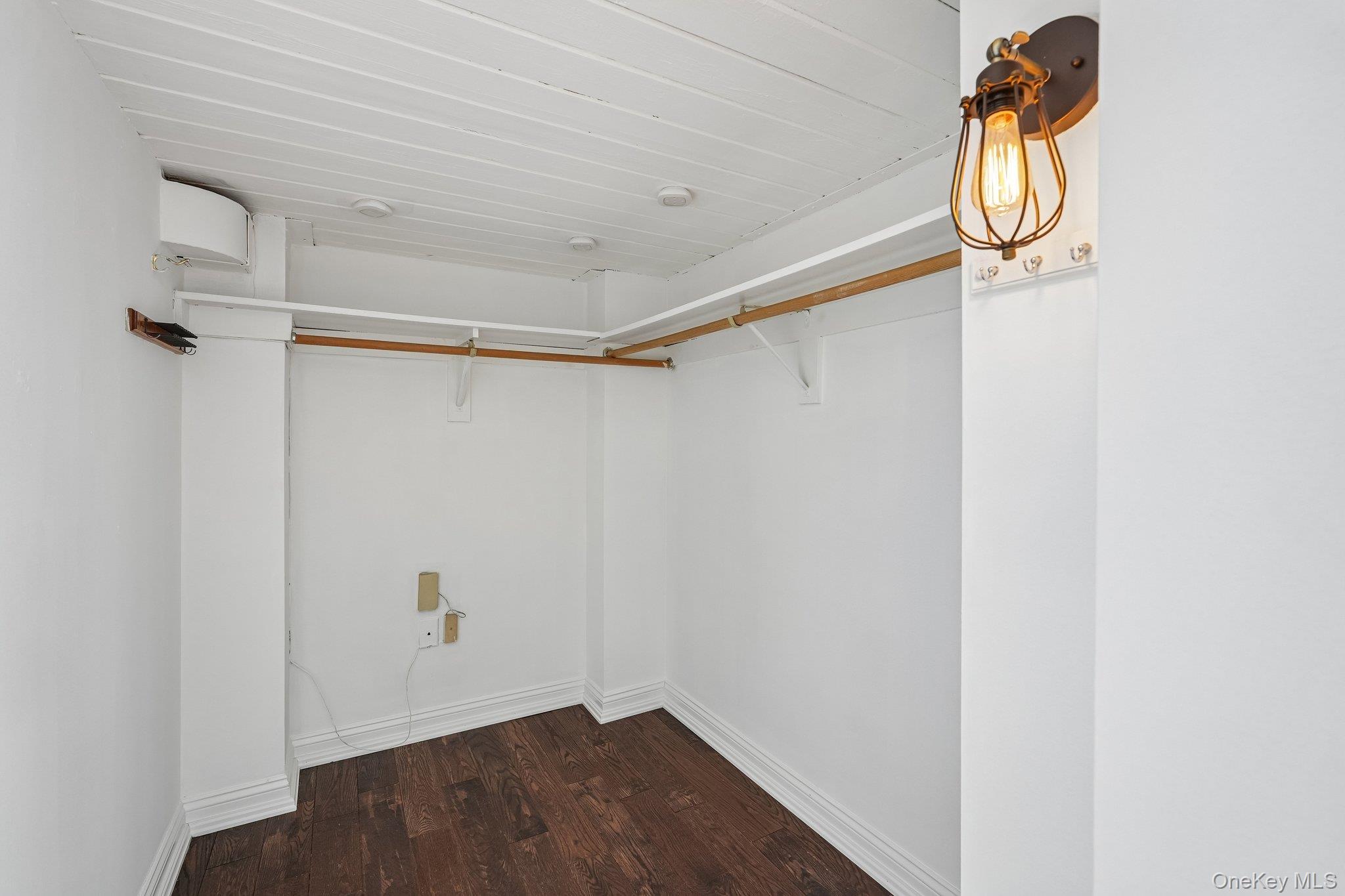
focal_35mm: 16
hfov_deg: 95.0
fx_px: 616
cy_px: 448
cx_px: 672
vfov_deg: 72.0
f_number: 8
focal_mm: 16.5
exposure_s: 1/30
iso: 320
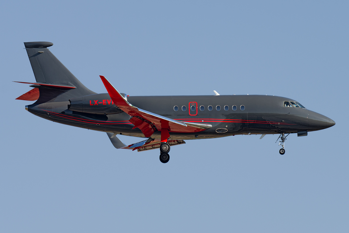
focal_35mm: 405
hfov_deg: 5.1
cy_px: 116
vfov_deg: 3.4
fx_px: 3926
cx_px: 174
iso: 200
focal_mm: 270
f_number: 8
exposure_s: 1/500
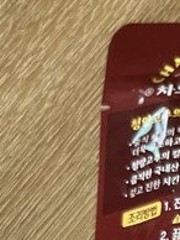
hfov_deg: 12.4
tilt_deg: -71.5
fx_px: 740
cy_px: 384
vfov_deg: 16.4
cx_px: 349
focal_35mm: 107
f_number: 1.6
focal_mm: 5.1
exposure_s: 1/60
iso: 200
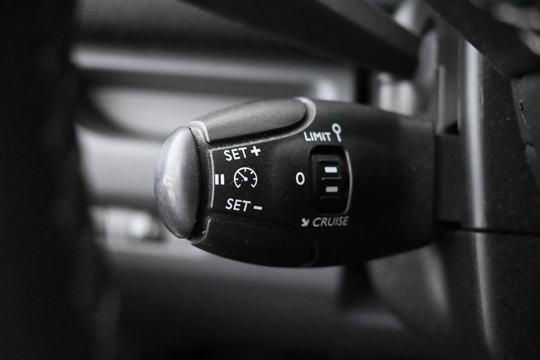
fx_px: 495
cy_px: 180
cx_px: 270
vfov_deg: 40.0
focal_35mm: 33
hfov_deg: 57.2
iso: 14400
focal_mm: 22
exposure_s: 1/40
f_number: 4
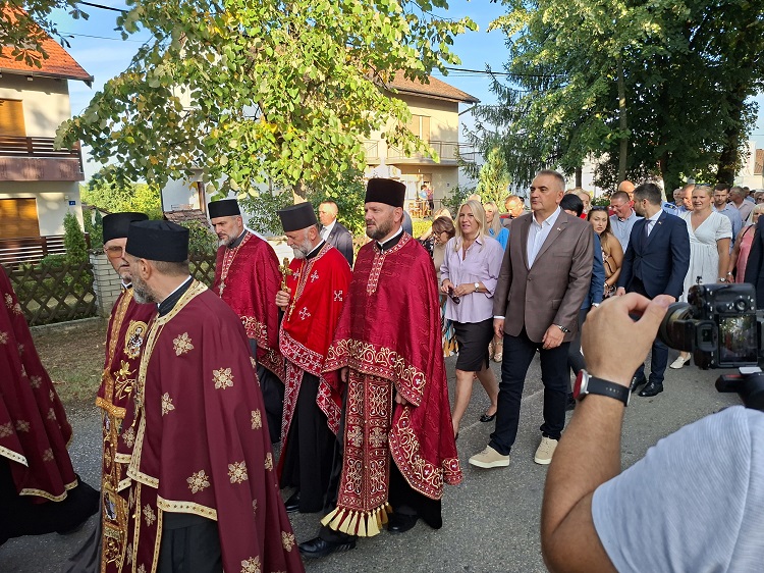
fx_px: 507
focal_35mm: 23
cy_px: 286
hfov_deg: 73.9
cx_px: 382
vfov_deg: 58.9
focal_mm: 5.54
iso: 50
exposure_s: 1/368
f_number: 1.8
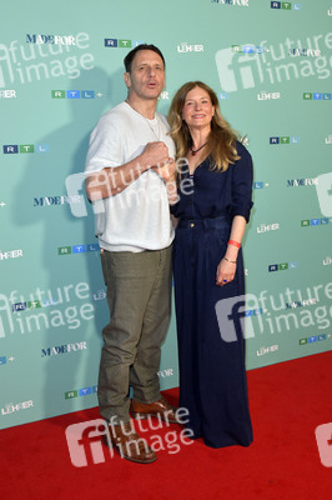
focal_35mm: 36
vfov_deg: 53.2
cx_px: 166
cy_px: 250
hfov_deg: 36.8
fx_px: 499
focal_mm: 36
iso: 1600
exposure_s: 1/250
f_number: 6.3
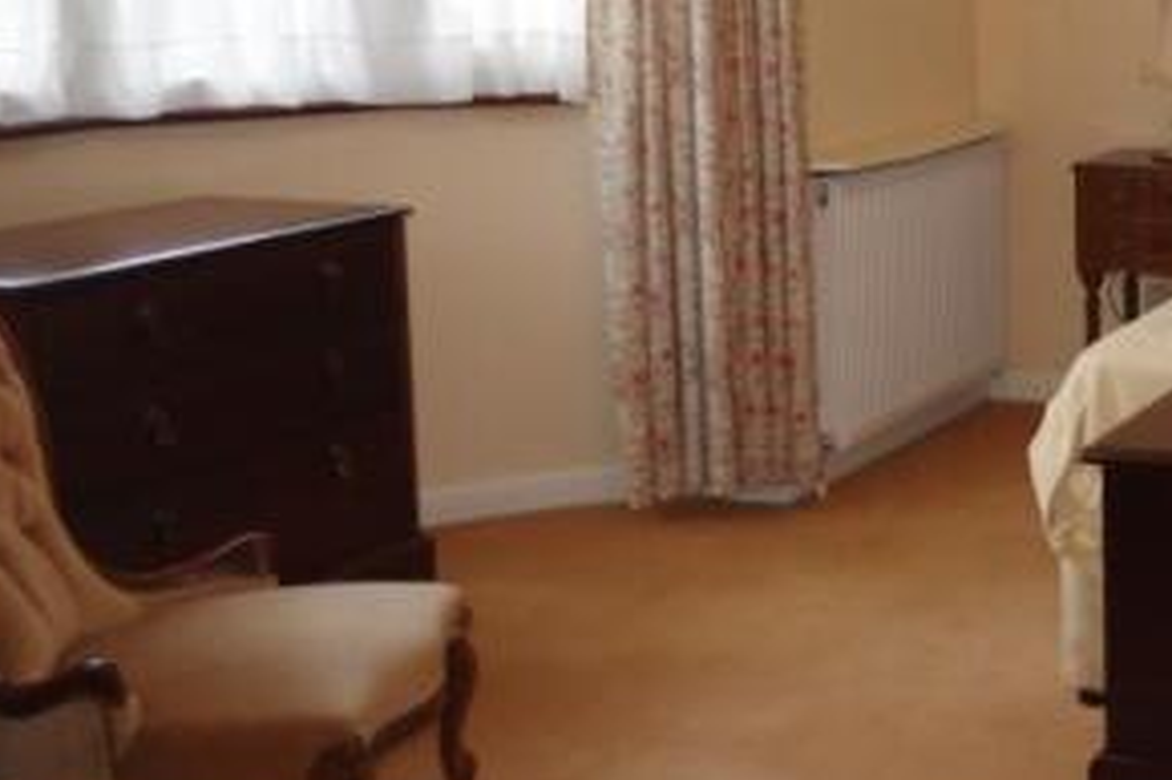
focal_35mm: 61
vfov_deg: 22.1
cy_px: 228
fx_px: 1985
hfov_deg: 29.7
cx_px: 1279
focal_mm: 18
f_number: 3.5
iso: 800
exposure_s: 1/50
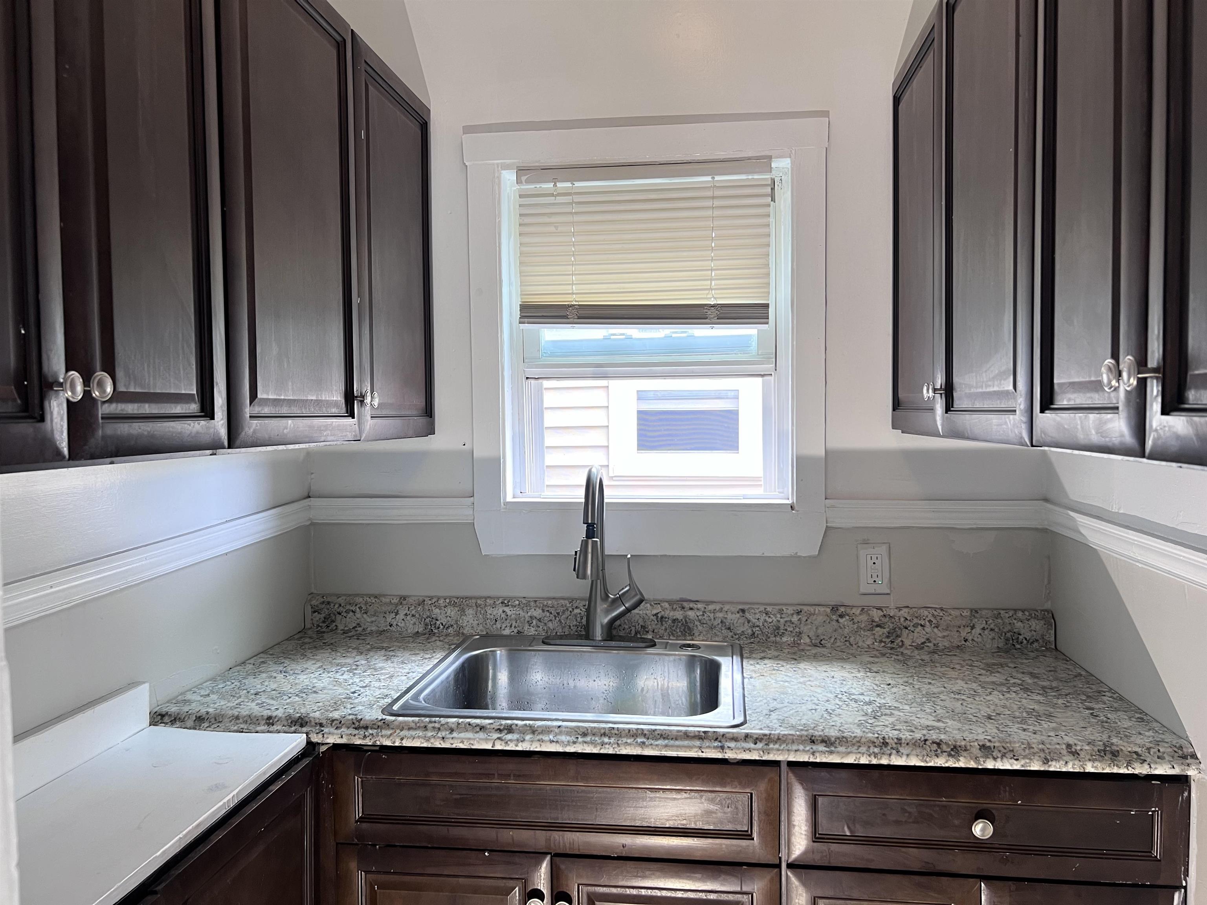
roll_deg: +0.3
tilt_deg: -3.7
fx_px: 907
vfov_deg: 53.1
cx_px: 604
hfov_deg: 67.3
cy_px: 452
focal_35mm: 26
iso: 160
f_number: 1.5
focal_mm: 5.7
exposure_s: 1/60
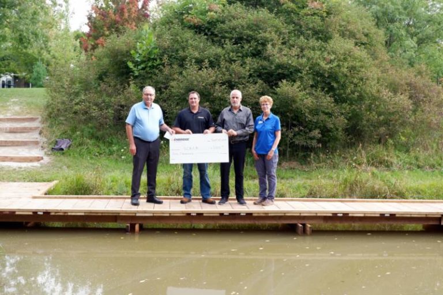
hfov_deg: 46.4
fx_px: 517
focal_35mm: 42
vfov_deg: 31.9
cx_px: 222
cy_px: 148
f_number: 5.6
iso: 200
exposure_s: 1/150
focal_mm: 28
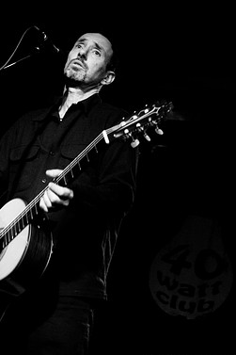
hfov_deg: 21.7
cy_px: 152
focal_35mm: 63
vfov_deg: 32.1
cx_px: 126
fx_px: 616
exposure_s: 1/60
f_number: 2.8
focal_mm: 35
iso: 800
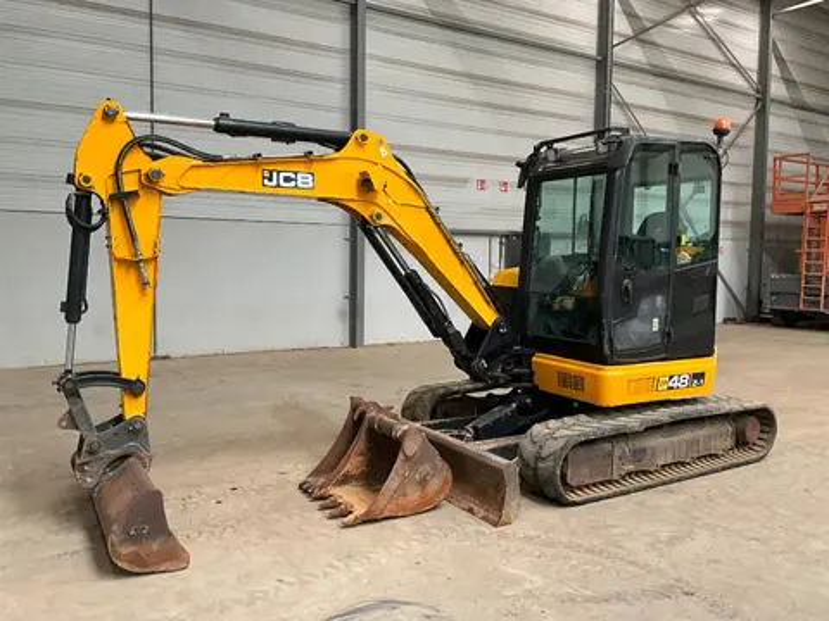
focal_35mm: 29
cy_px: 310
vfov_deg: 48.2
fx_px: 695
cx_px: 414
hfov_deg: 61.7
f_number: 1.8
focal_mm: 3
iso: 64
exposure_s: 1/64
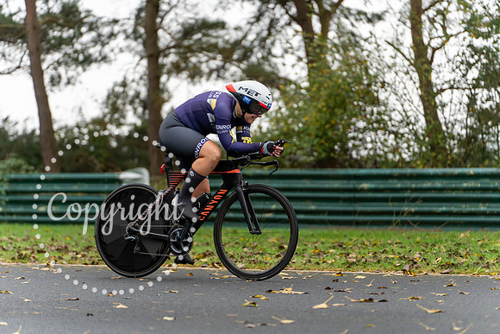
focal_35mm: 145
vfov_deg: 9.5
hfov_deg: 14.2
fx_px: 2014
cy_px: 167
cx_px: 250
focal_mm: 145
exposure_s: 1/1250
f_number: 2.8
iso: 640
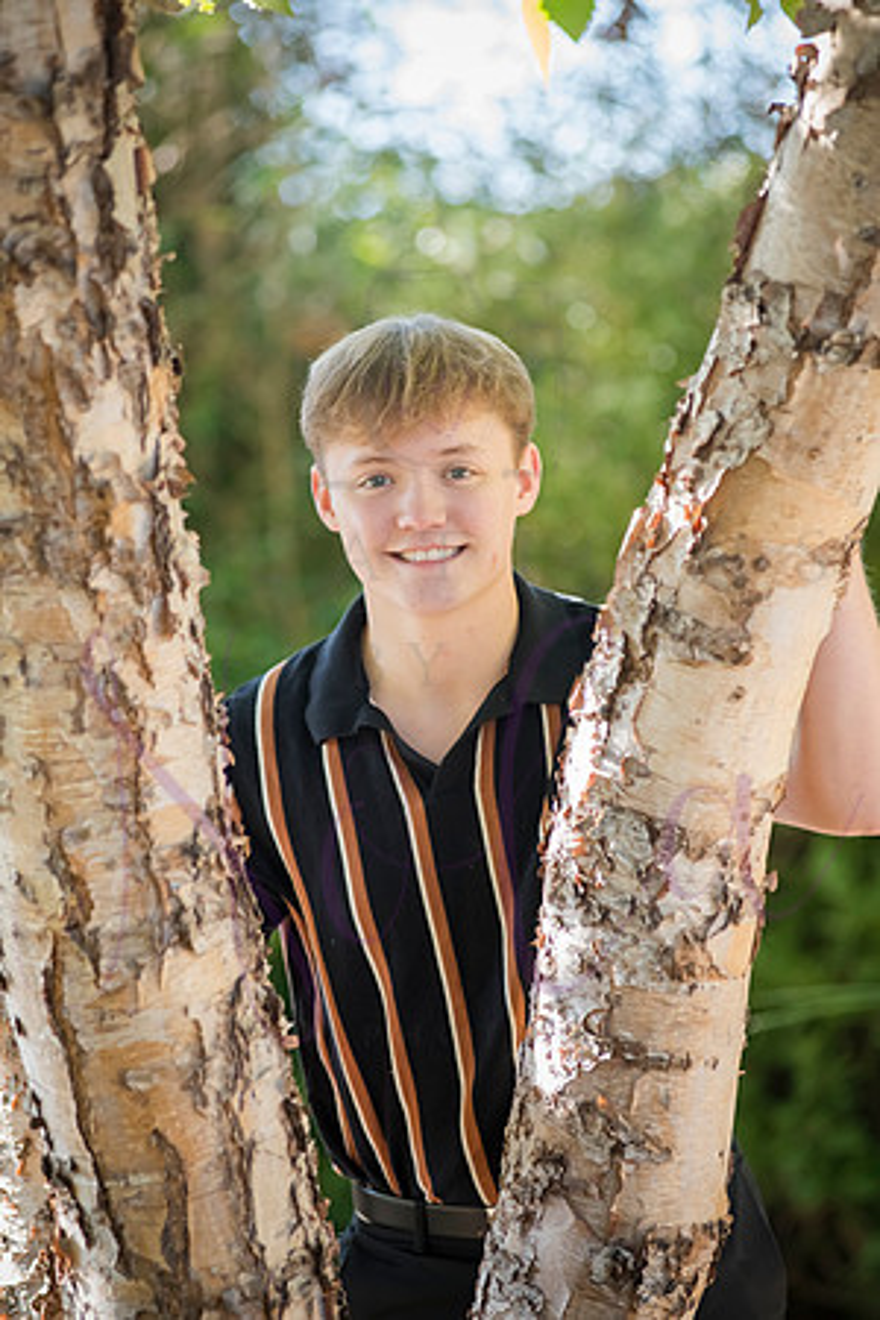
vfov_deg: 14.2
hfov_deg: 9.5
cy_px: 660
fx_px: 5316
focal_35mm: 145
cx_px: 440
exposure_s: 1/320
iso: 800
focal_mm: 145
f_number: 4
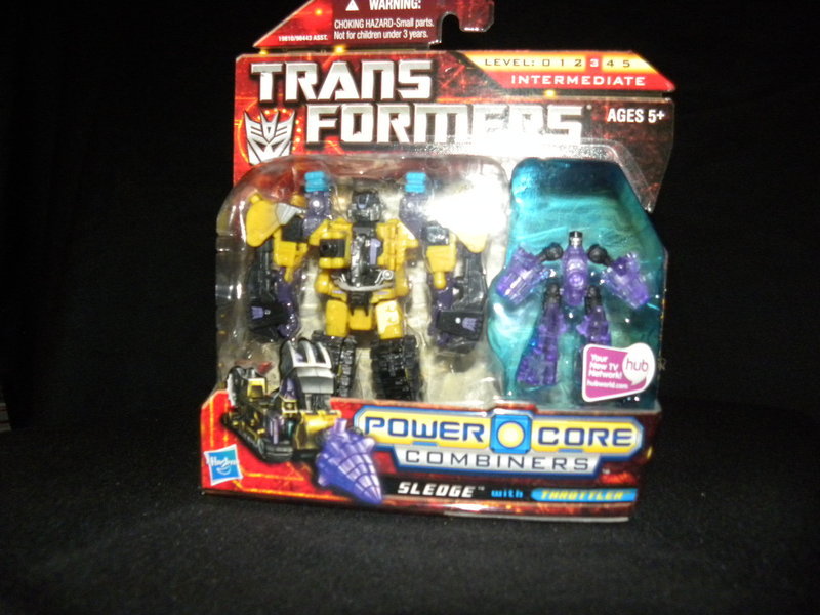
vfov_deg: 53.1
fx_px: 616
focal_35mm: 26
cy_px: 308
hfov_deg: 67.3
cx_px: 410
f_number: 2.8
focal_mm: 4.6
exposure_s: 1/30
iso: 400
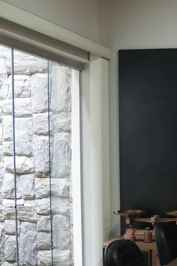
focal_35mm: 75
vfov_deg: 26.3
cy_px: 213
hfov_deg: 16.6
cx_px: 259
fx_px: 557
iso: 800
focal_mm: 17
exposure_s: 1/121
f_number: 2.8
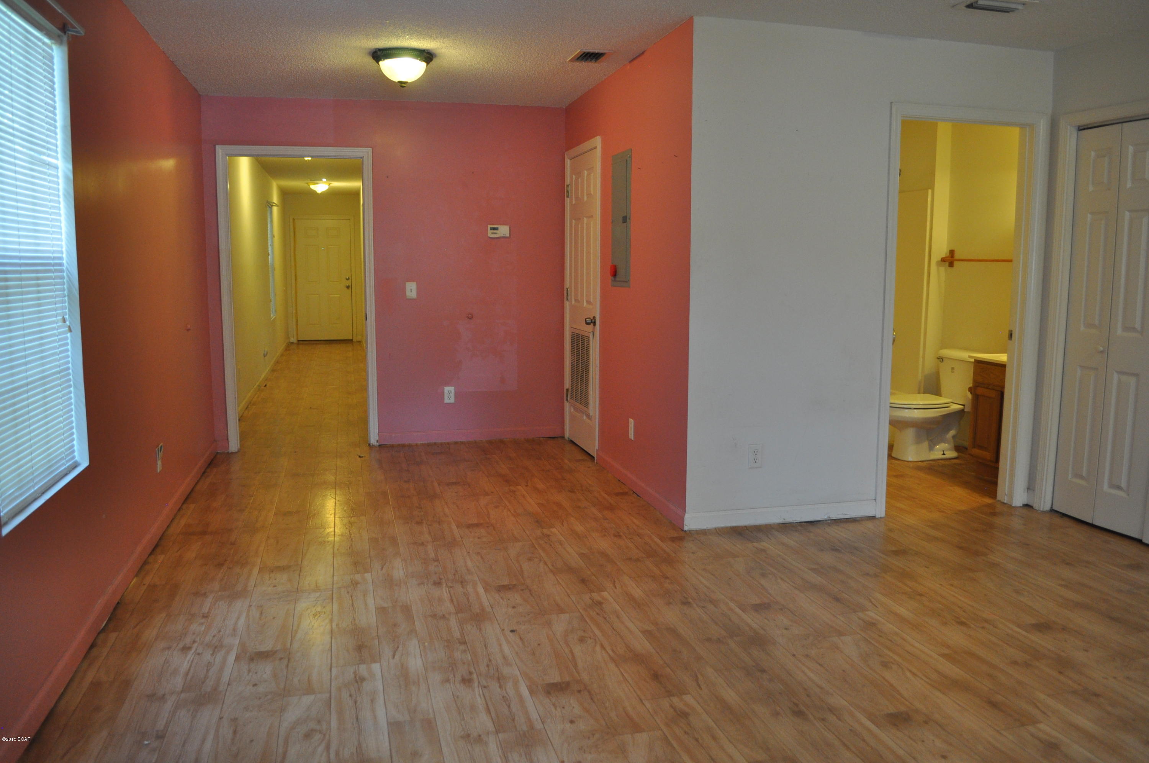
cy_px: 382
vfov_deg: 47.8
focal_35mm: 27
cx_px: 574
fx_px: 861
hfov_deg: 67.4
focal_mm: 18
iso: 720
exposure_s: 1/60
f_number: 4
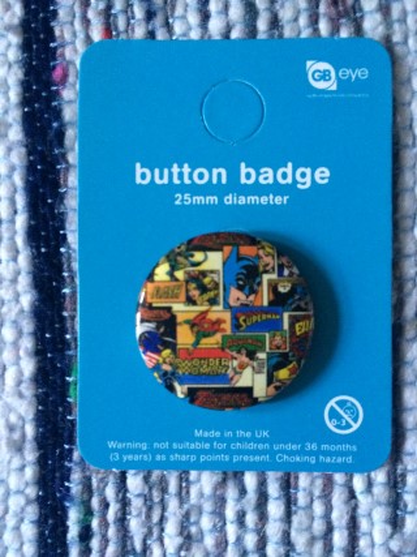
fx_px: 466
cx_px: 208
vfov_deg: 61.7
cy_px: 278
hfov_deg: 48.2
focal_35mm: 29
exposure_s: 1/17
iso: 320
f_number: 2.2
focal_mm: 4.15
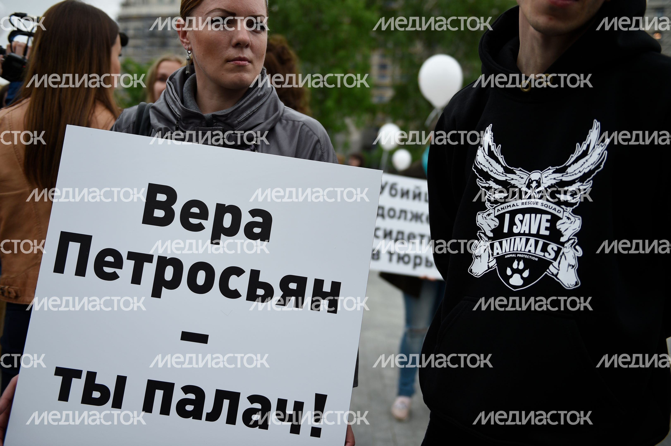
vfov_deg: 36.8
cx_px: 336
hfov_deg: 53.2
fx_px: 671
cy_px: 223
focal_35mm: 36
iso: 320
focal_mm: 36
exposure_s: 1/400
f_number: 2.8
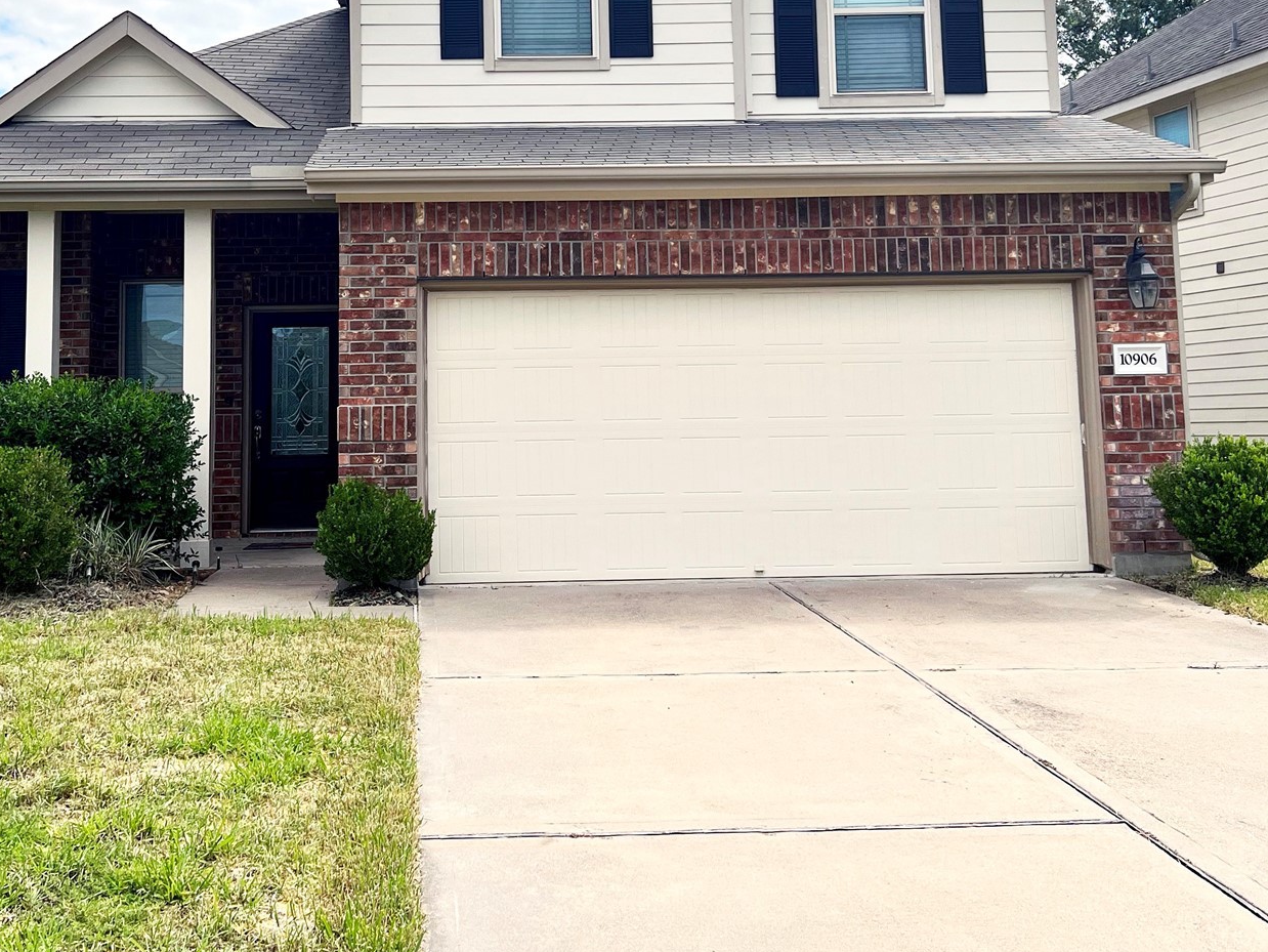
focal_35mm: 43
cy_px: 242
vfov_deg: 33.0
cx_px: 506
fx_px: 1575
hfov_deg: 43.6
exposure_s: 1/6993
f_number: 1.5
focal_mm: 5.7
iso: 50
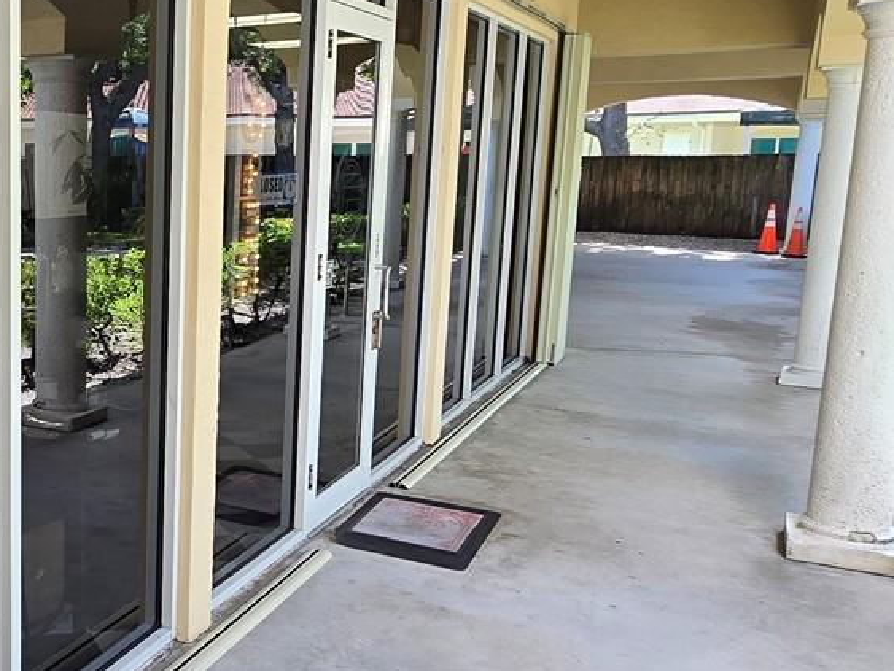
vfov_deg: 38.7
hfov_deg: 42.5
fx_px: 956
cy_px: 359
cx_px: -21
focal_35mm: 37
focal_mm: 2.2
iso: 64
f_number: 2.2
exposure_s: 1/120
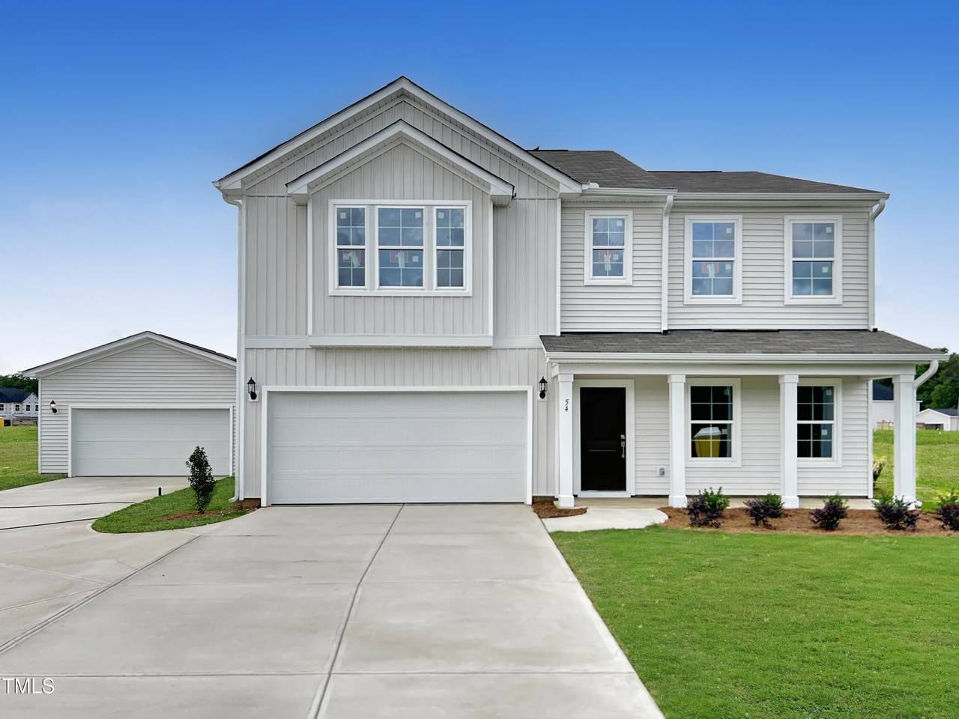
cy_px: 360
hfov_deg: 67.3
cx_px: 480
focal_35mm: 26
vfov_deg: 53.1
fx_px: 720
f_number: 1.5
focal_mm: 5.7
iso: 50
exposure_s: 1/650
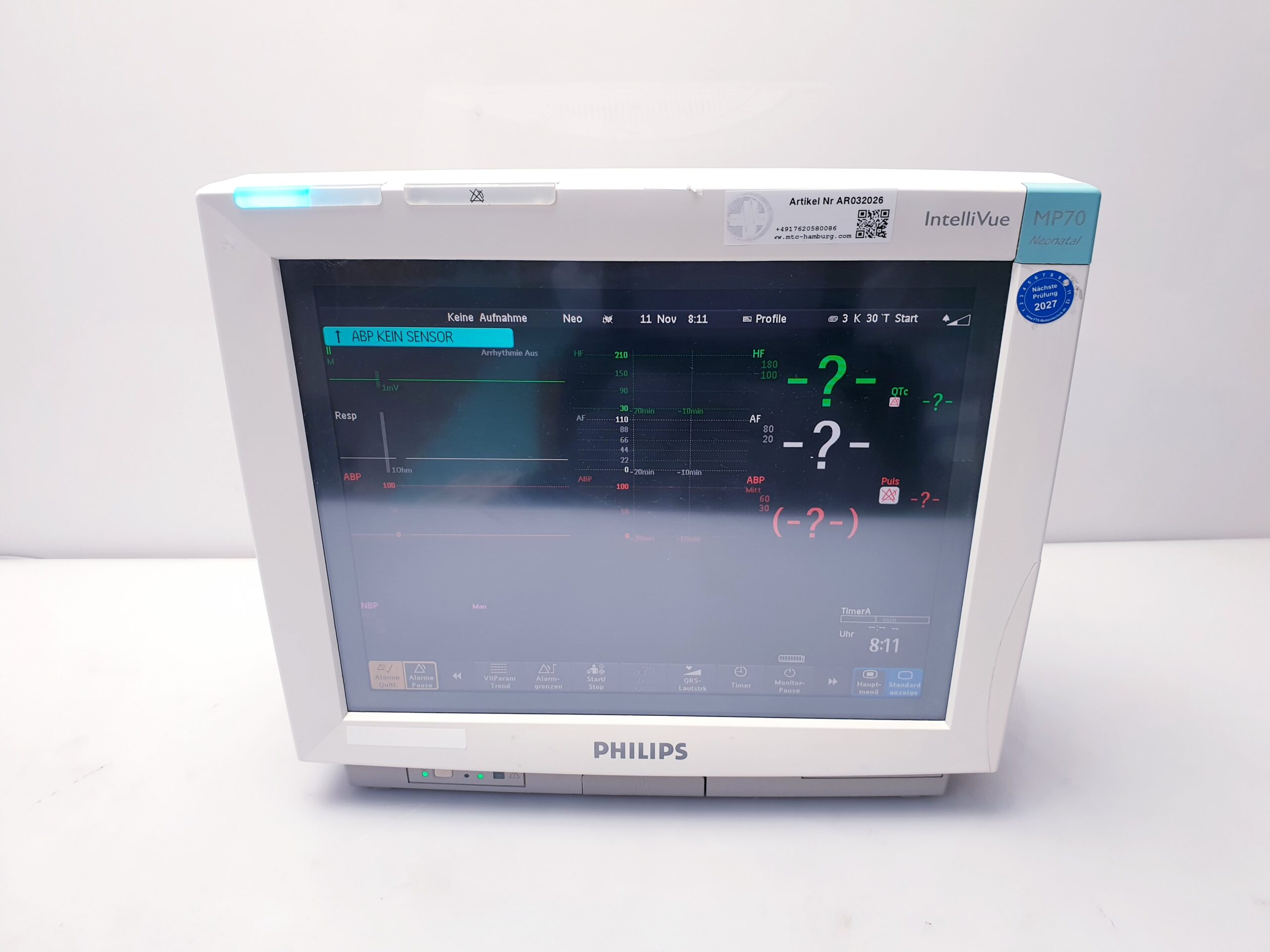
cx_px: 635
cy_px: 476
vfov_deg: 53.1
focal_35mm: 26
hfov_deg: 67.3
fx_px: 954
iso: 80
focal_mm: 4.3
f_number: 2.4
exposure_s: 1/50
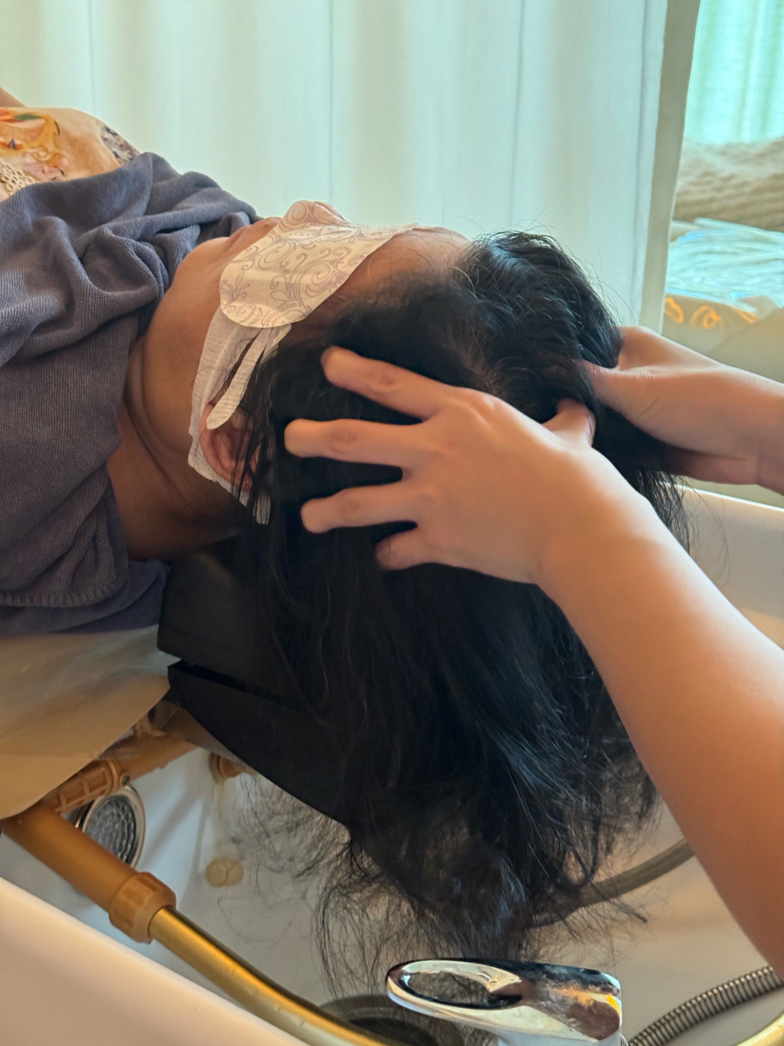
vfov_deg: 39.7
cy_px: 523
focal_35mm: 48
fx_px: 1449
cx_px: 392
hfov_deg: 30.3
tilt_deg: -17.7
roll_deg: -2.8
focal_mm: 6.86
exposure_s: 1/25
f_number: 1.78
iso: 500
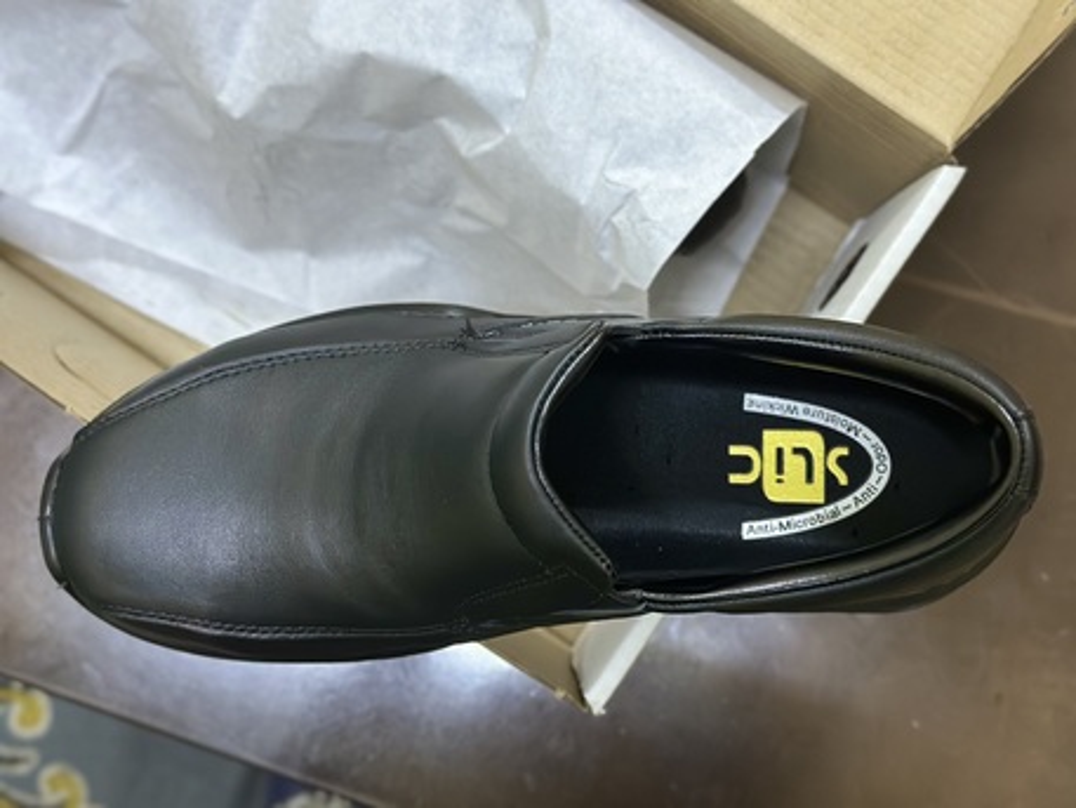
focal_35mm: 48
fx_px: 1492
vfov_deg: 30.3
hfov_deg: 39.6
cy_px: 404
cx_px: 538
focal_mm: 6.86
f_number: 1.78
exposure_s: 1/30
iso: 640
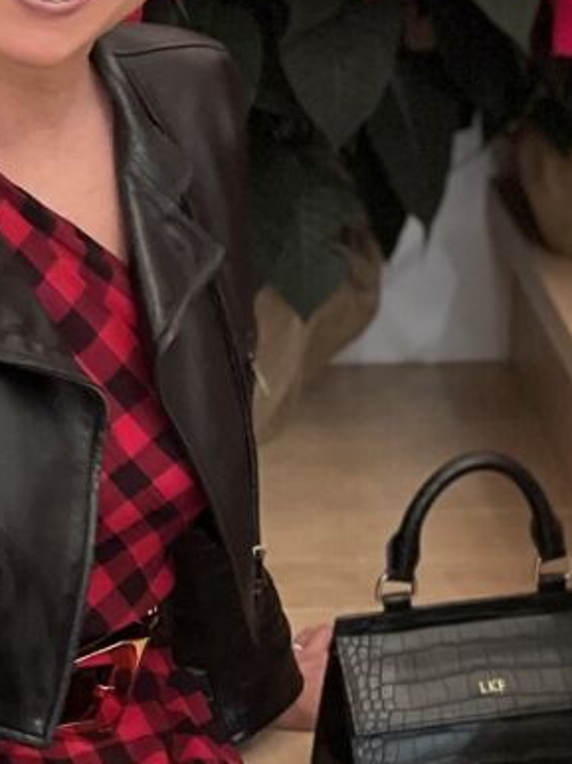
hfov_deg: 13.1
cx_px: 114
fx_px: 2470
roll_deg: +2.2
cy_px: 320
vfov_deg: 17.6
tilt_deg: -19.7
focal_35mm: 112
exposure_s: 1/40
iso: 400
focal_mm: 4.2
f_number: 1.6
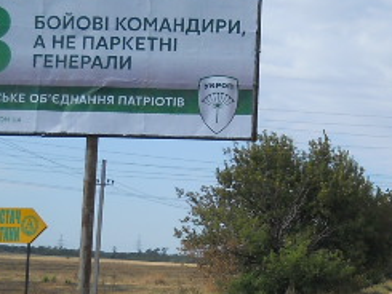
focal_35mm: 107
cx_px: 389
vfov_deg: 13.7
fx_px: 1212
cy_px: 270
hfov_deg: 17.9
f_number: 5.5
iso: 80
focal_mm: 6.72
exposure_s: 1/500
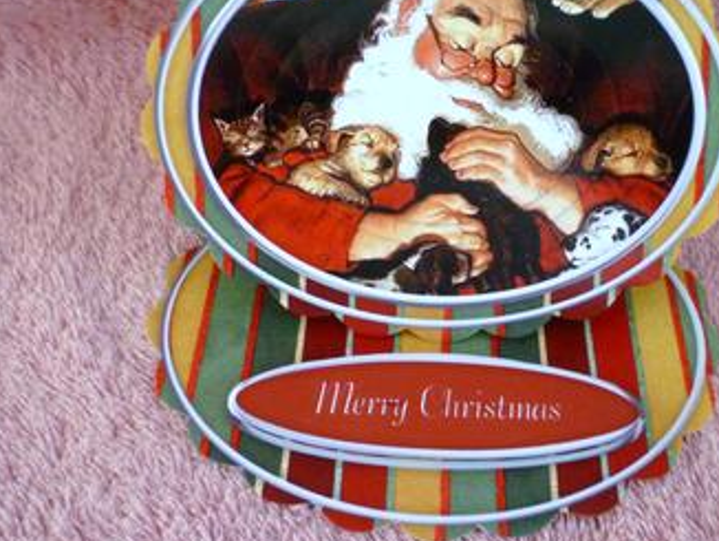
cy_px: 203
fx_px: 831
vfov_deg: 35.8
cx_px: 437
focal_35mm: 40
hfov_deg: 46.5
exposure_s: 1/8
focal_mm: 5.2
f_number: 3.3
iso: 400
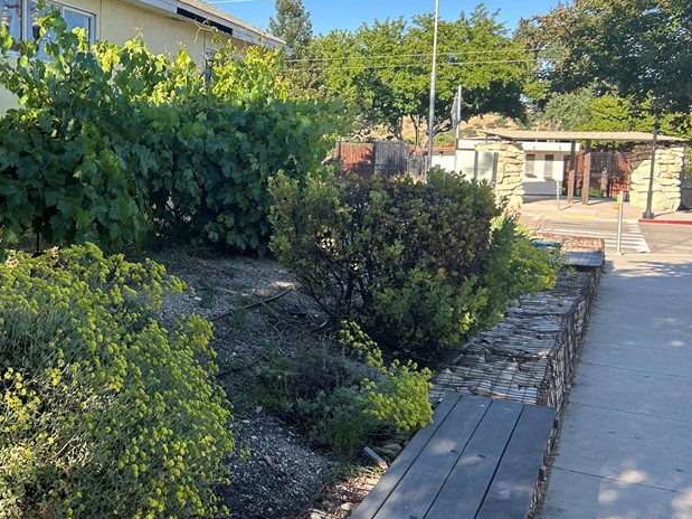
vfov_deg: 33.5
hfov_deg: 41.9
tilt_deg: -4.5
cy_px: 224
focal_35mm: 43
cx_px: 135
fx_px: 859
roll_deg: -0.2
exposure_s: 1/902
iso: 50
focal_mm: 5.7
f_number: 1.5
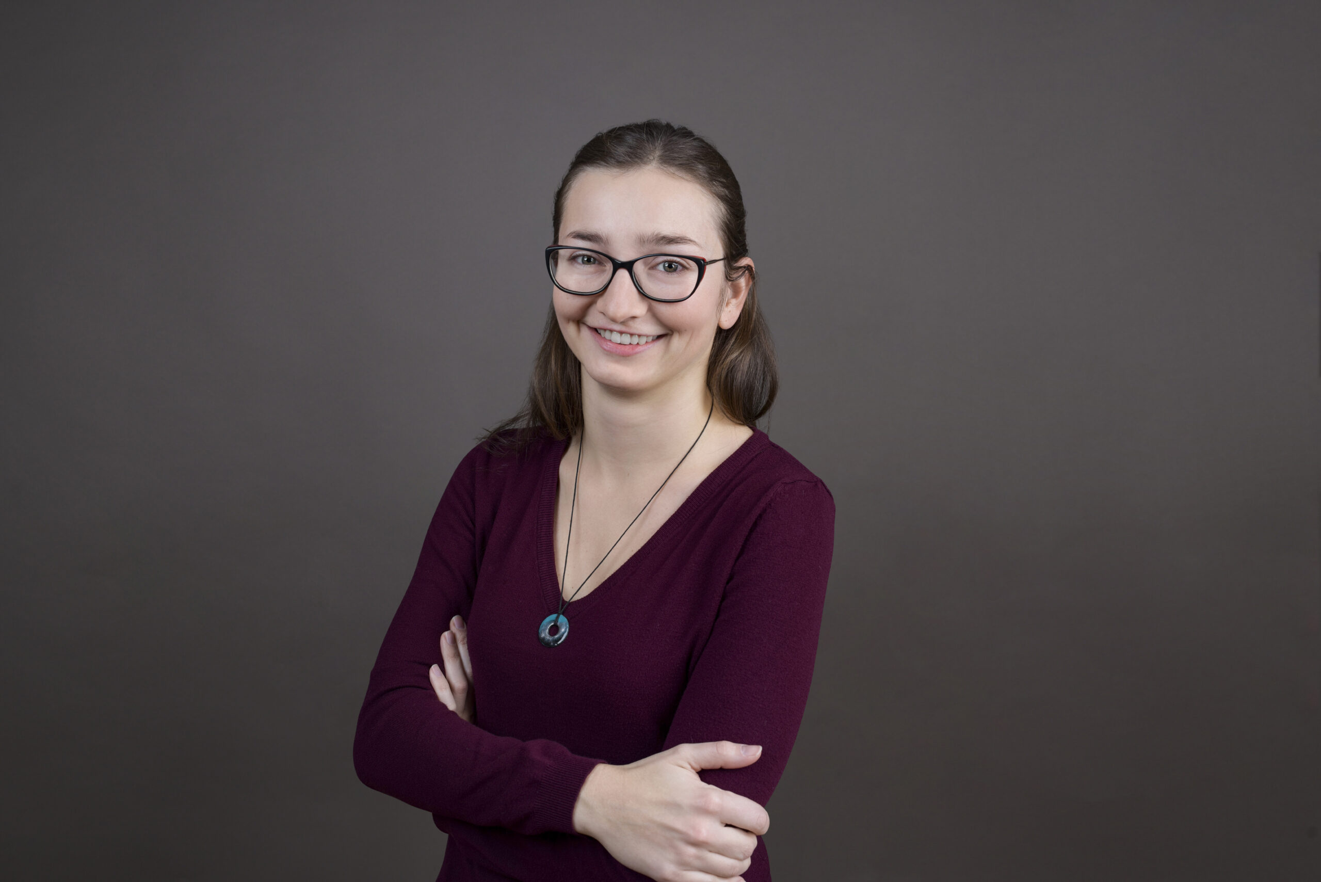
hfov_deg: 47.4
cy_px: 441
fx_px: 1505
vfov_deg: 32.7
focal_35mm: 41
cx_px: 660
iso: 100
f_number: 8
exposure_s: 1/160
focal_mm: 41
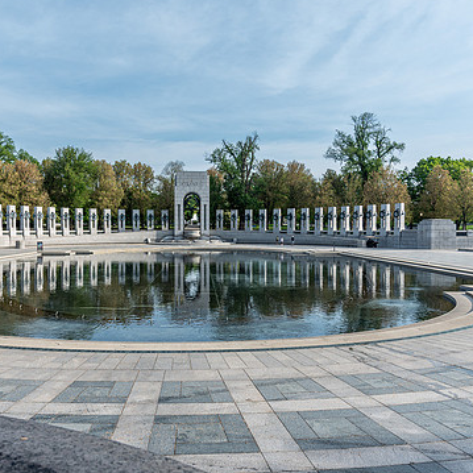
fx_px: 510
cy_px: 235
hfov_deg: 49.5
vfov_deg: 49.7
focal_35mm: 33
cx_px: 195
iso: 100
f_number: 6.3
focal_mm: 24
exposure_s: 1/125
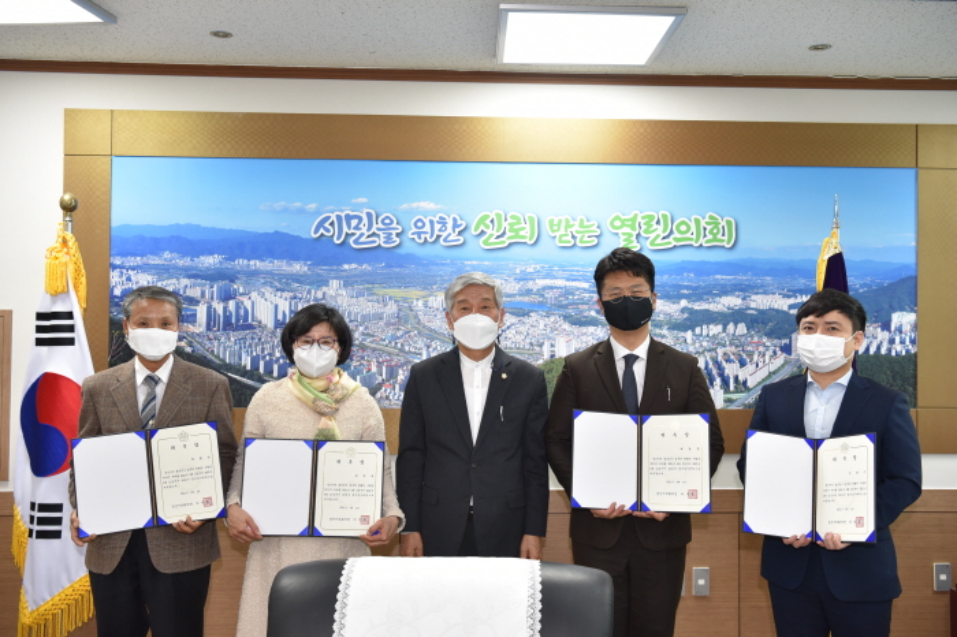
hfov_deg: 55.8
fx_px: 903
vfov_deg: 38.8
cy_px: 318
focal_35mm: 34
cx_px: 478
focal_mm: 34
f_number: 5
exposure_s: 1/100
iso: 800
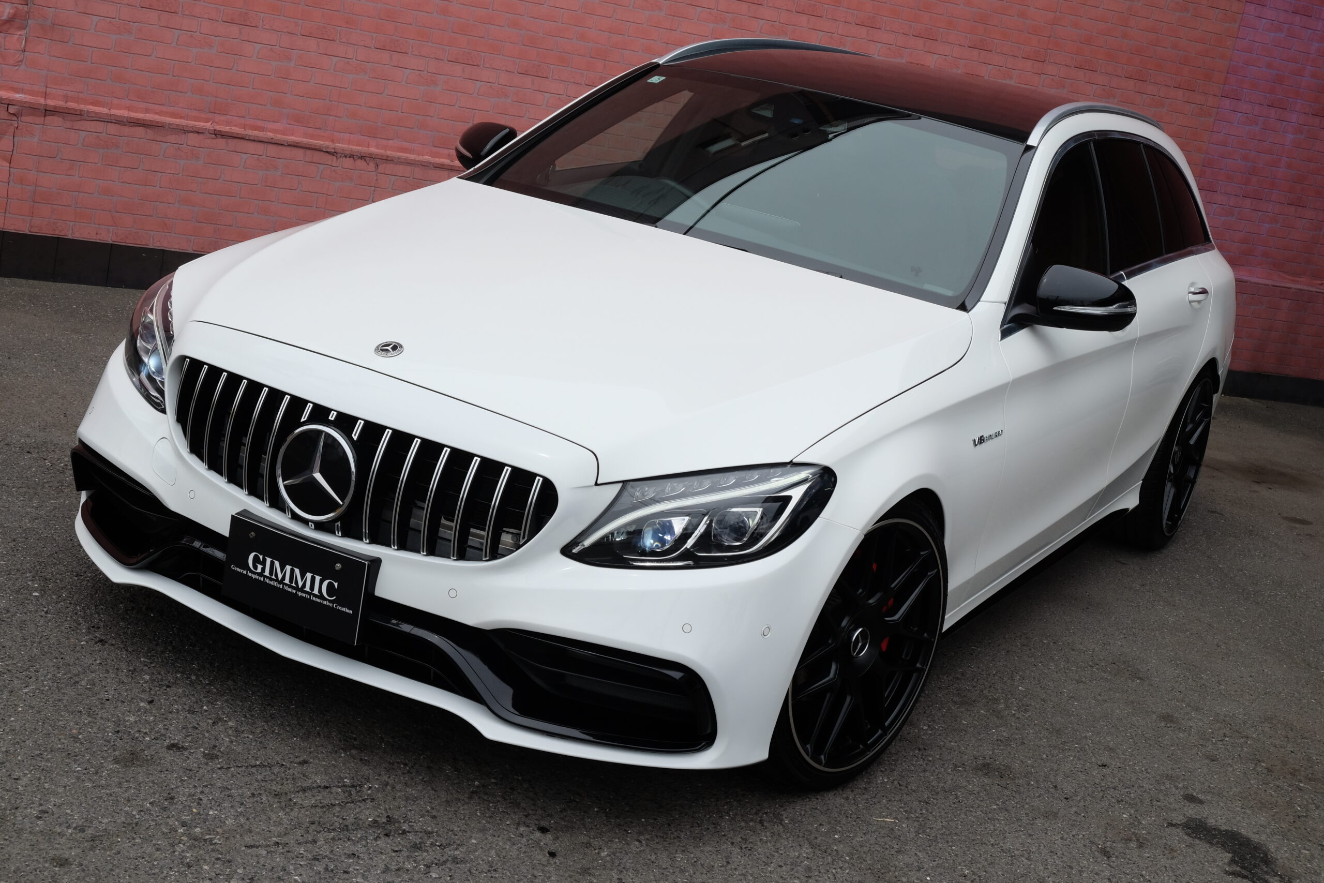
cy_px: 442
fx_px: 1802
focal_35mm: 49
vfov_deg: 27.5
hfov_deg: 40.3
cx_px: 662
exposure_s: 1/400
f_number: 10
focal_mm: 32.9
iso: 400
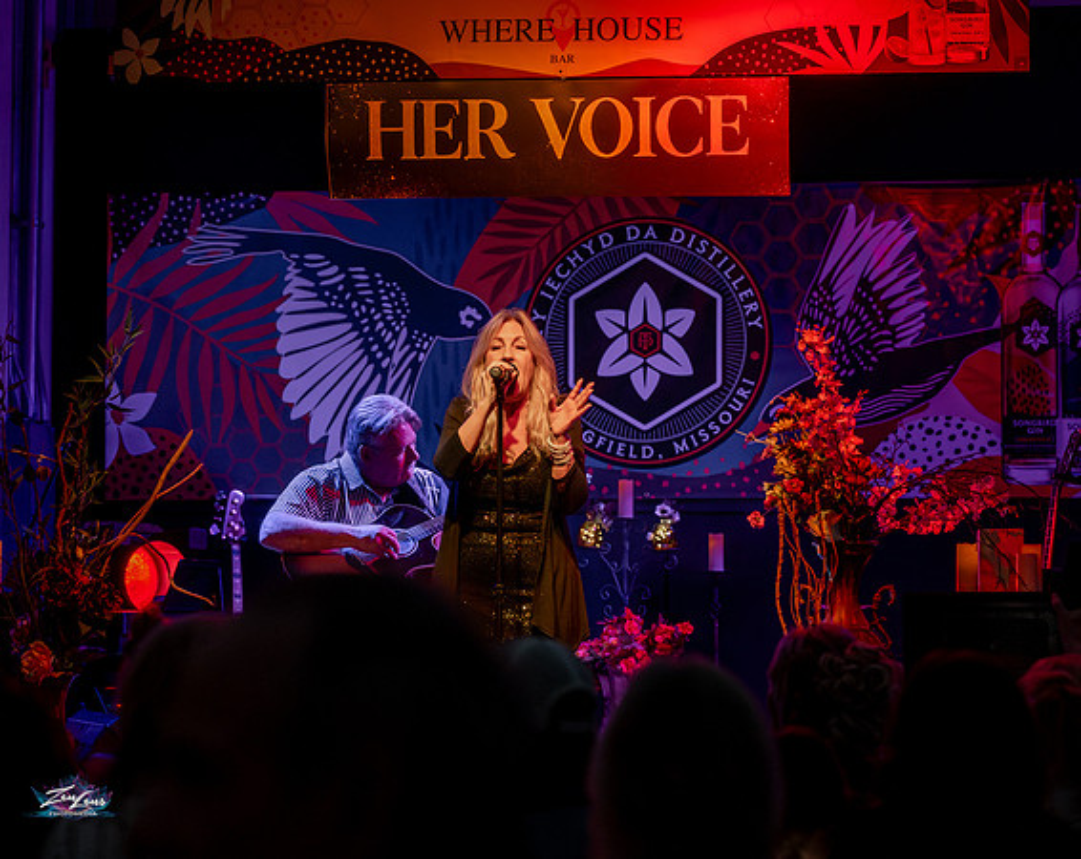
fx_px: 3539
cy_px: 428
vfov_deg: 13.8
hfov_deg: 17.4
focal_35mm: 111
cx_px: 498
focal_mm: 91
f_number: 3.5
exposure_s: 1/400
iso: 8000
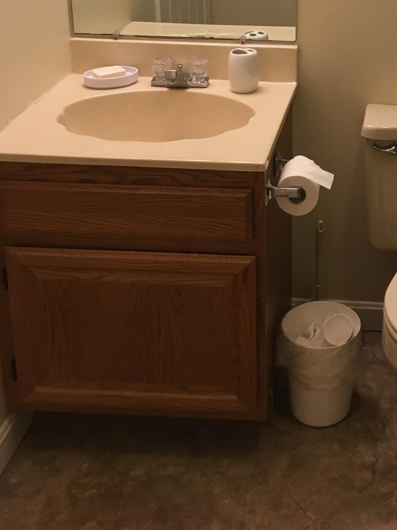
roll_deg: -1.0
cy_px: 45
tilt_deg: -16.0
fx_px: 826
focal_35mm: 54
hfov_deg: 26.1
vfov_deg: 33.5
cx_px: 359
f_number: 2.2
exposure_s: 1/30
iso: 100
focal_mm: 4.15
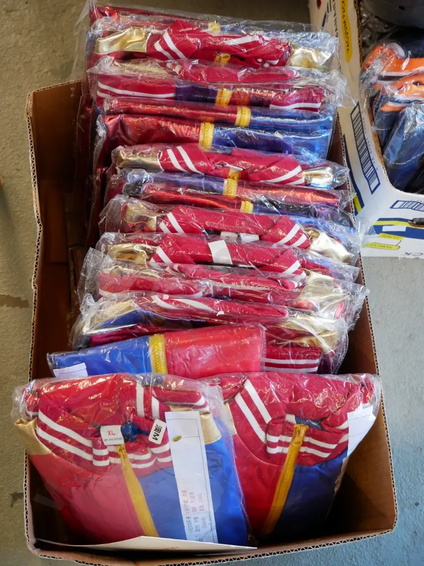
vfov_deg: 42.9
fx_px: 719
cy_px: 283
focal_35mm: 44
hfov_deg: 32.9
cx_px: 212
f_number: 4.2
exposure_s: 1/60
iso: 1600
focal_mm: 22
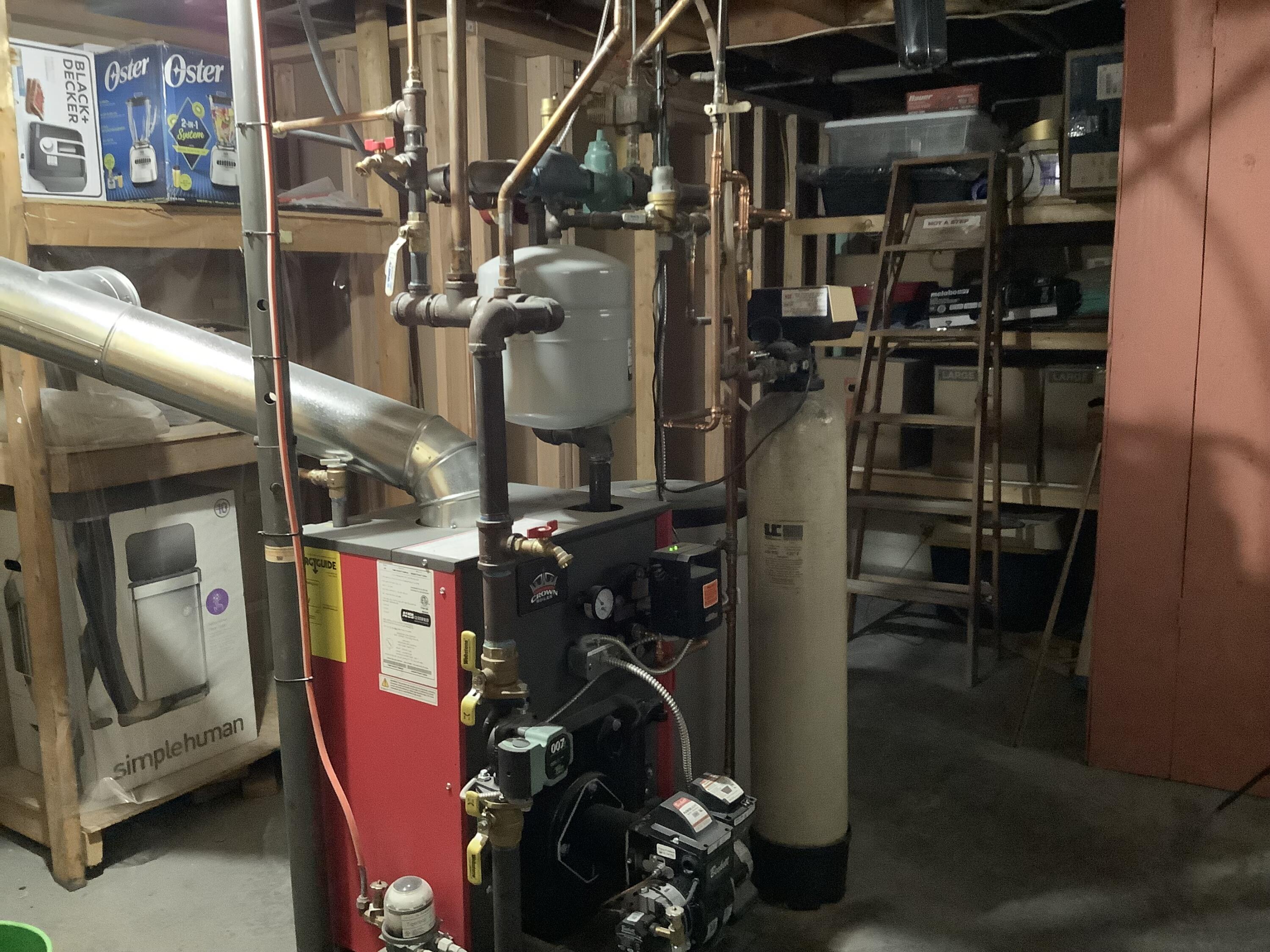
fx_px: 1137
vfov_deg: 45.4
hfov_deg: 58.4
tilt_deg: -9.3
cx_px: 635
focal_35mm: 31
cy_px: 476
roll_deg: -0.1
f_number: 2.4
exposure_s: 1/17
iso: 640
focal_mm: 3.3
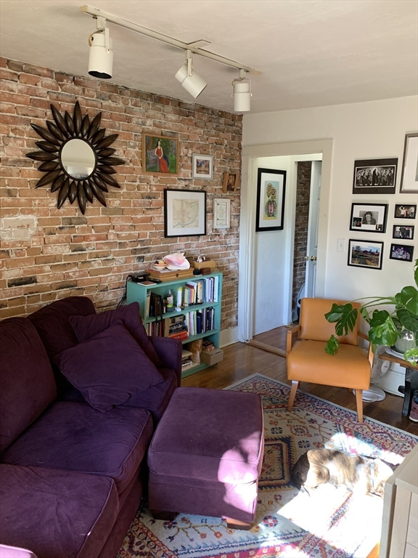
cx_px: 209
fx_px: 419
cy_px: 279
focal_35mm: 26
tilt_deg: -8.0
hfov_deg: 53.1
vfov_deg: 67.3
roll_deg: -0.6
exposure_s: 1/60
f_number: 1.8
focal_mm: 4.25
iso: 200
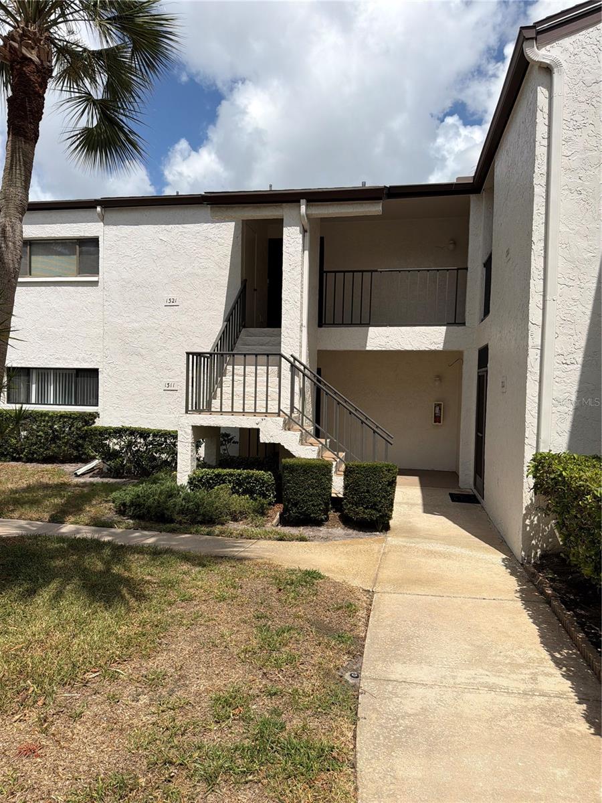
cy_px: 402
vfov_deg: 71.6
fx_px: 557
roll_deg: -1.3
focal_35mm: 24
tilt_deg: -1.2
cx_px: 301
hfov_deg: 56.8
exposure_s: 1/8130
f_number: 1.78
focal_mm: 6.76
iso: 80
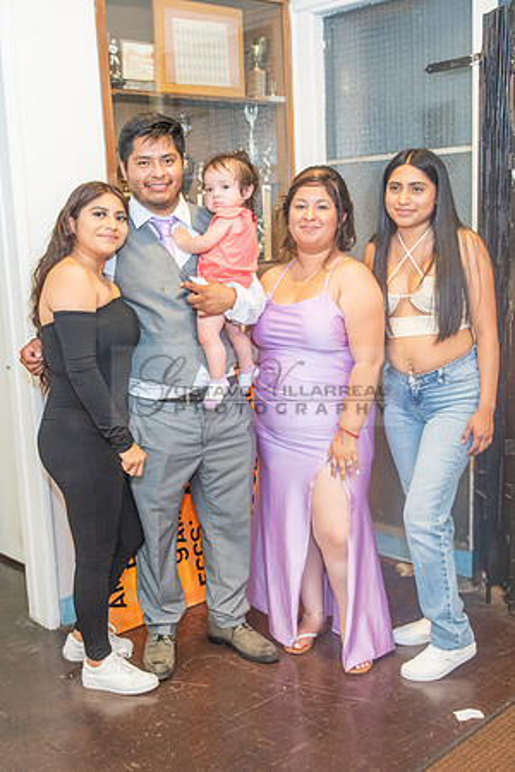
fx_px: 953
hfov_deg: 30.1
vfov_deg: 44.1
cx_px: 182
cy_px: 405
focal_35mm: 44
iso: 1000
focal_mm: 28
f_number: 2.8
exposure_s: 1/125
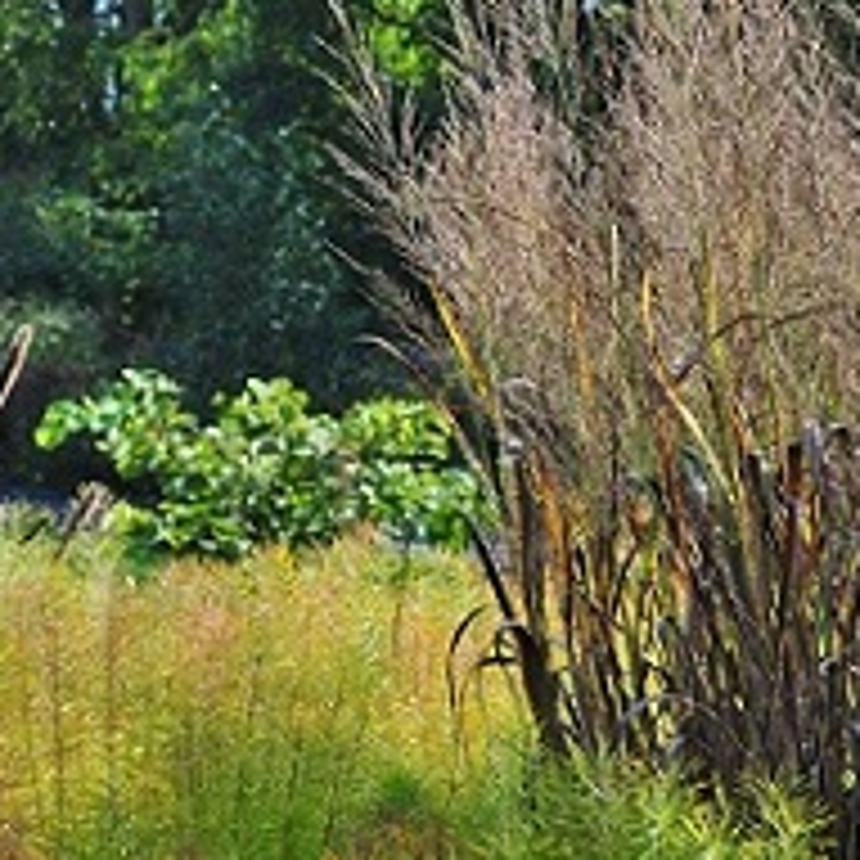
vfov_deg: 8.1
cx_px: 880
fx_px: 6032
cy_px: 745
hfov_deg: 8.1
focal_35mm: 215
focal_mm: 45
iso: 250
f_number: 10
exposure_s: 1/250
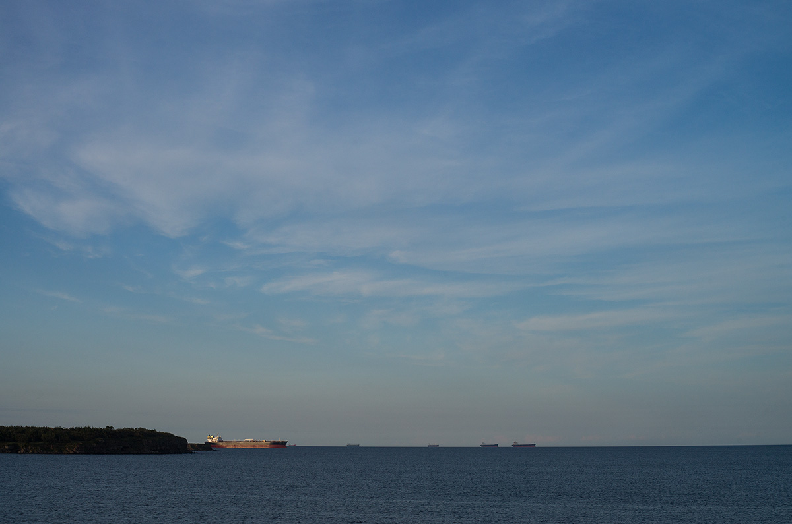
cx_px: 396
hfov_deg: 39.7
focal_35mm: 50
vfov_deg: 26.9
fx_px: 1098
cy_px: 262
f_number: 13
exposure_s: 1/250
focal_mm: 50
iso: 250
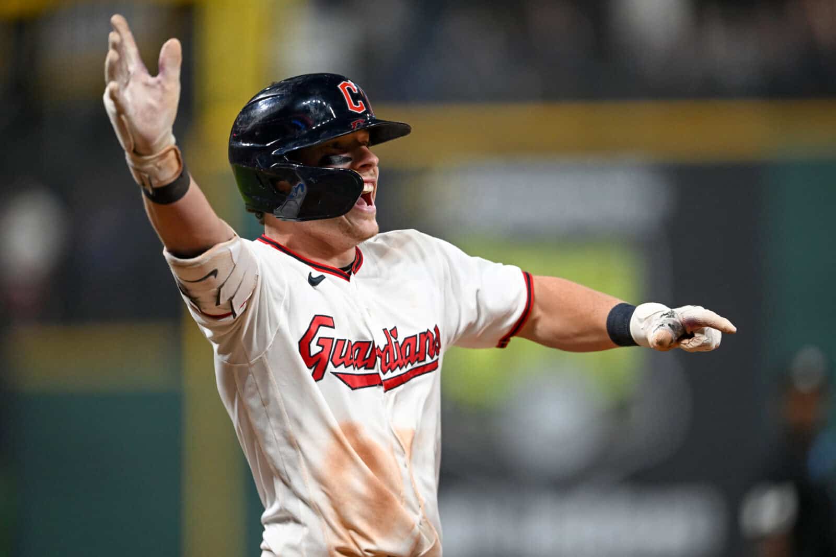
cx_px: 418
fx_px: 9289
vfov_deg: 3.4
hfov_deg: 5.2
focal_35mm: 400
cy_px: 278
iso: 4000
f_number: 3.2
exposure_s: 1/3200
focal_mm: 400
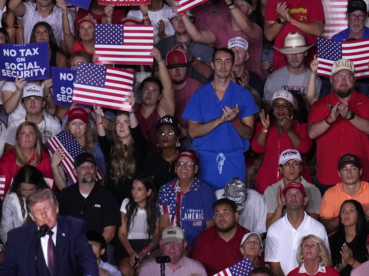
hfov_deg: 3.2
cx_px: 43
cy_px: 96
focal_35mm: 618
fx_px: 6588
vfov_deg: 2.4
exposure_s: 1/640
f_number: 5.6
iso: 4000
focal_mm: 200
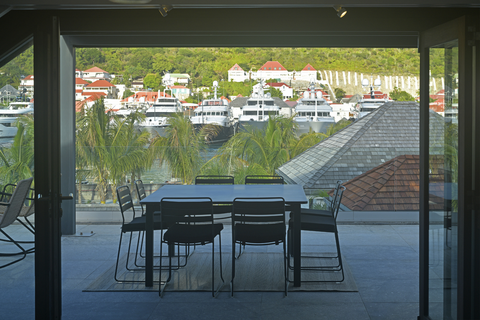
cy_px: 160
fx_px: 667
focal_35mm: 50
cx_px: 240
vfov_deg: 27.0
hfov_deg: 39.6
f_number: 13
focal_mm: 50
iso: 160
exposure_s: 1/160
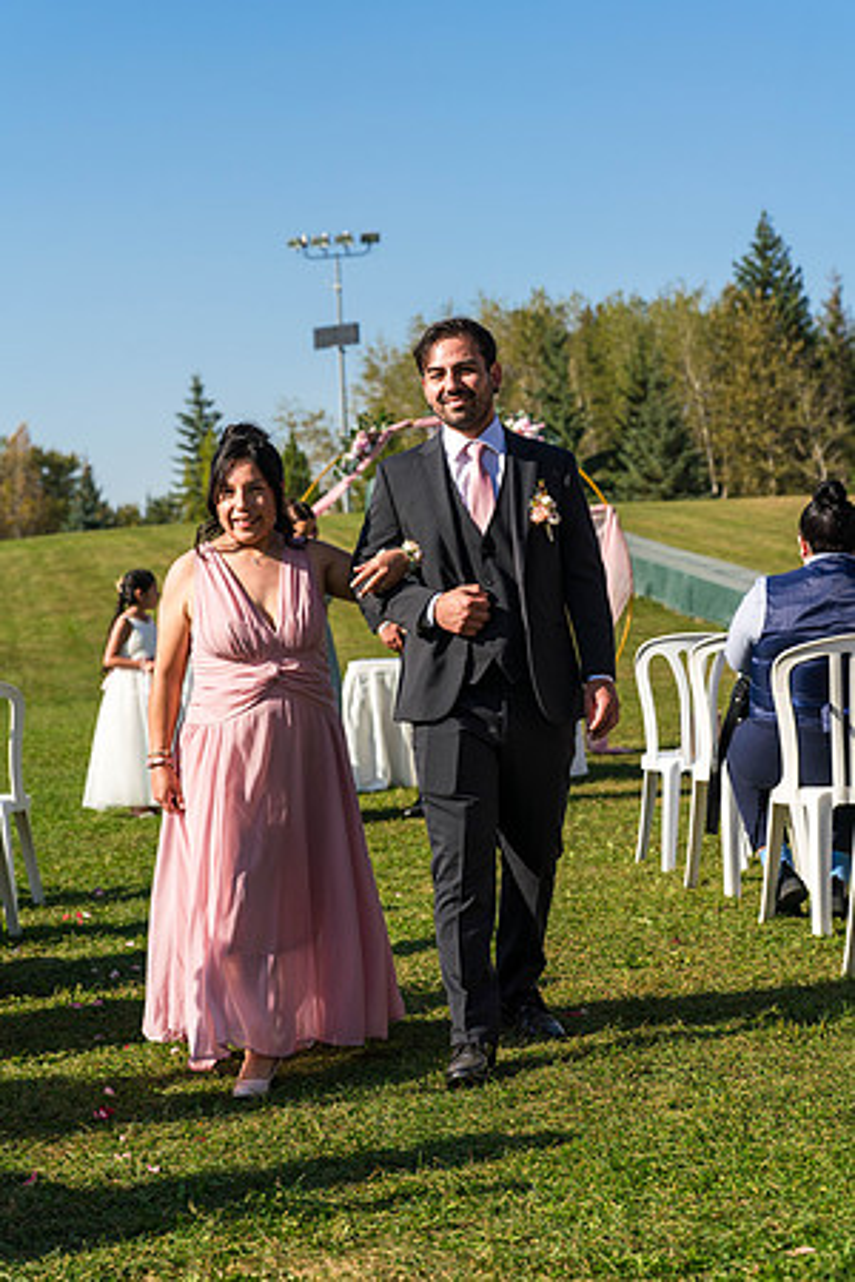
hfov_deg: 19.7
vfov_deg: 29.2
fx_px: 2458
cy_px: 641
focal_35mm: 69
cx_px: 428
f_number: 5
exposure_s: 1/1250
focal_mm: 69
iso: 250
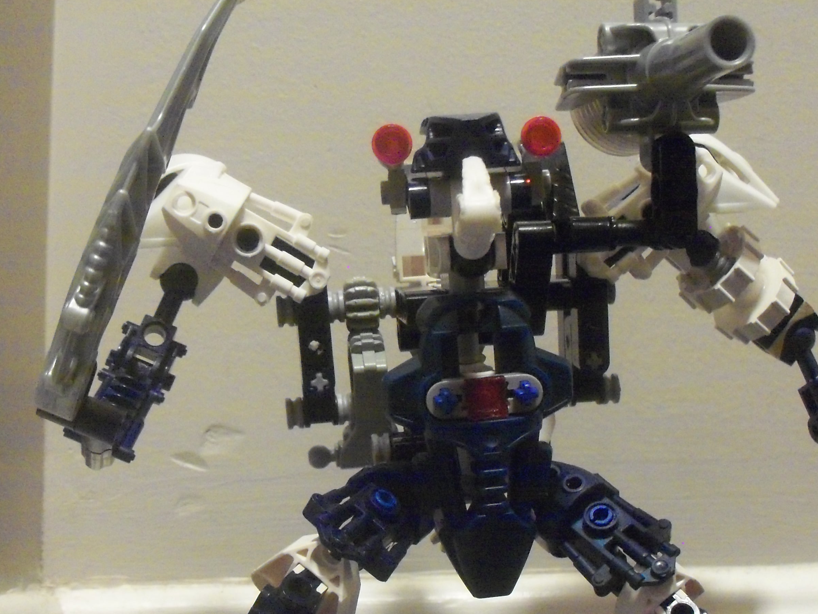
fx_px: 1371
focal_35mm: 58
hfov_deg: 33.2
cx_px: 447
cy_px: 496
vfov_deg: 24.8
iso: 400
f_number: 3
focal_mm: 6.3
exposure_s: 1/2
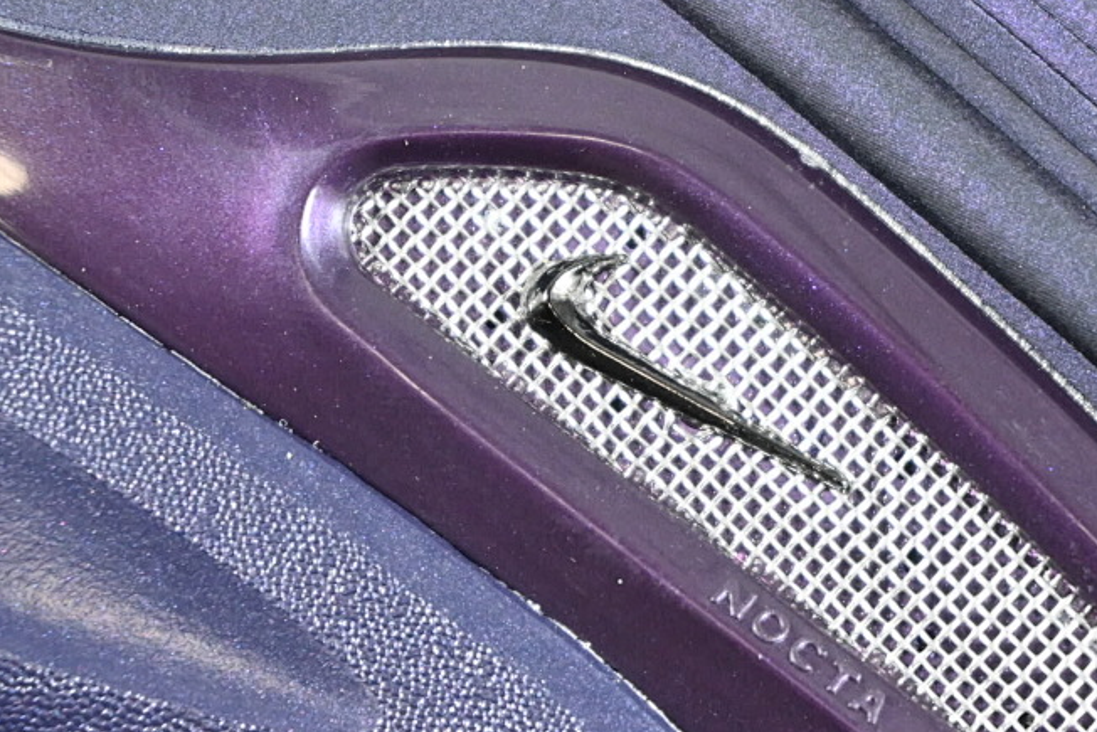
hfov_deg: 22.1
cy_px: 374
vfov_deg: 14.9
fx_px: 2804
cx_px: 660
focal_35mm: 92
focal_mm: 50
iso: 2200
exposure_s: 1/125
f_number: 6.3
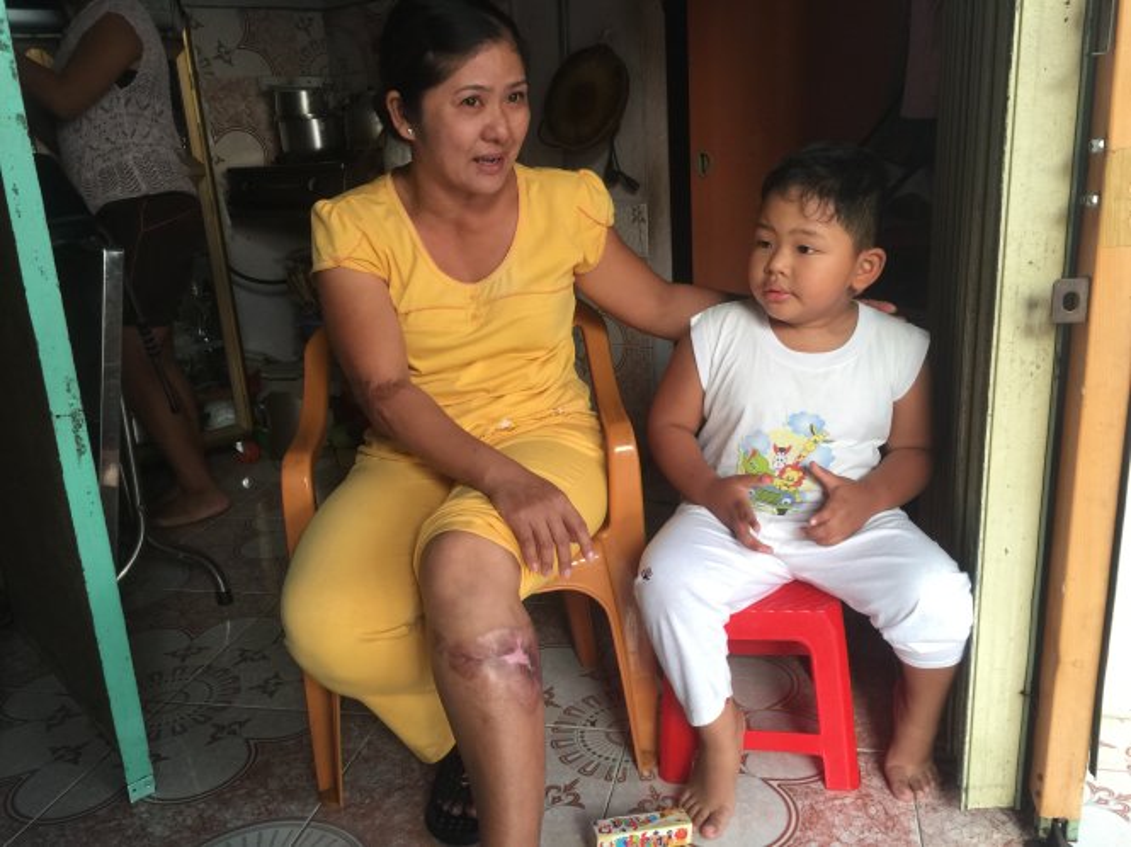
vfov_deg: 48.2
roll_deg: +1.8
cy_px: 424
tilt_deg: -15.5
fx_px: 947
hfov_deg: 61.7
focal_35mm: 29
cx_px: 566
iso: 40
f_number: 2.2
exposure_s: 1/30
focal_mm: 4.15
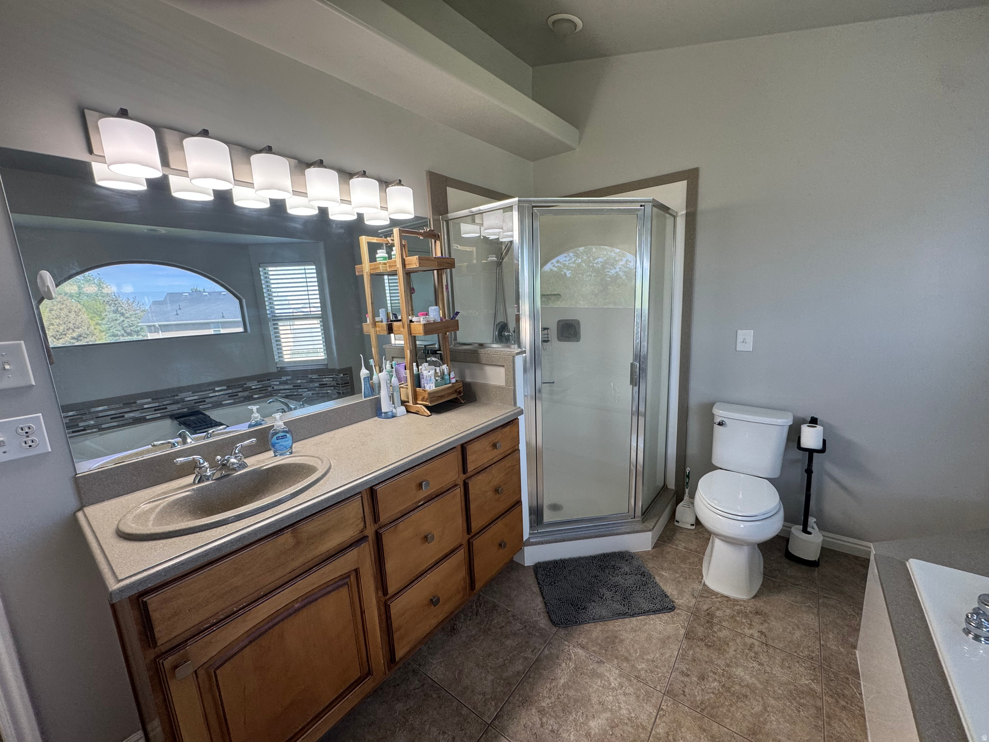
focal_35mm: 14
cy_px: 371
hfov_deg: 102.1
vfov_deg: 85.7
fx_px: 400
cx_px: 494
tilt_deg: -10.1
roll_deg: +2.5
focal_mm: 2.22
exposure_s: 1/120
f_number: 2.2
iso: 125
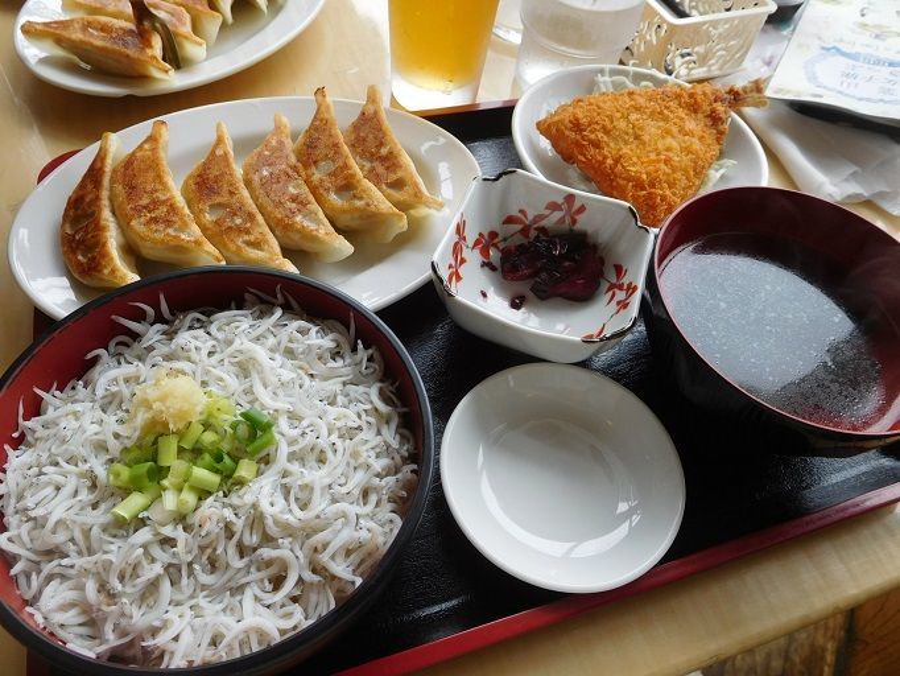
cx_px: 450
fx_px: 650
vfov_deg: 54.9
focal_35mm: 25
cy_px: 338
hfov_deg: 69.4
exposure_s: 1/100
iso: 125
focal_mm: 4.5
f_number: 3.4
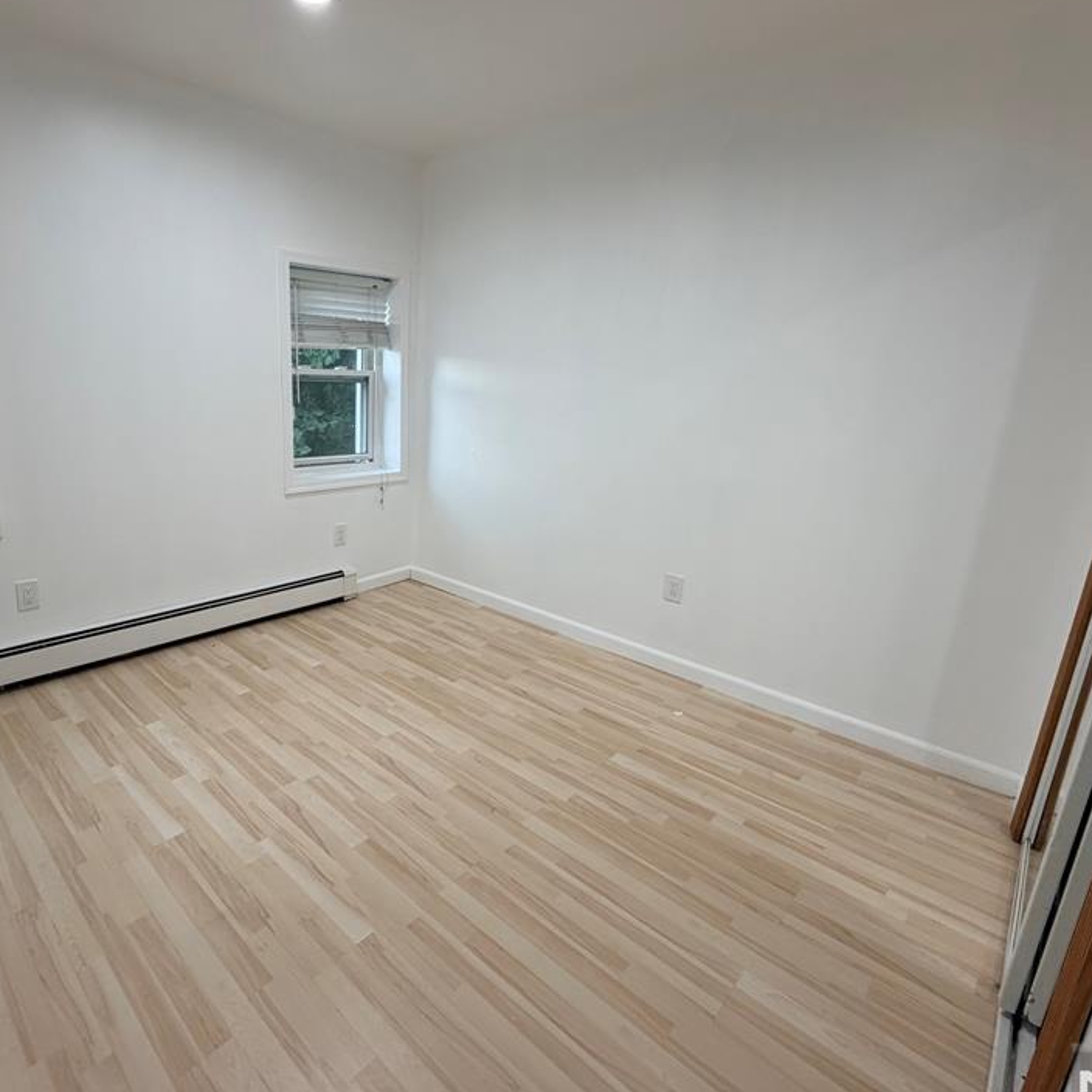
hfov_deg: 79.7
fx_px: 642
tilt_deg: -12.9
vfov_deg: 80.7
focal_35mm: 18
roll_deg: -1.9
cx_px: 434
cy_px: 523
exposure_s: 1/120
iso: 160
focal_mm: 2.22
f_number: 2.2
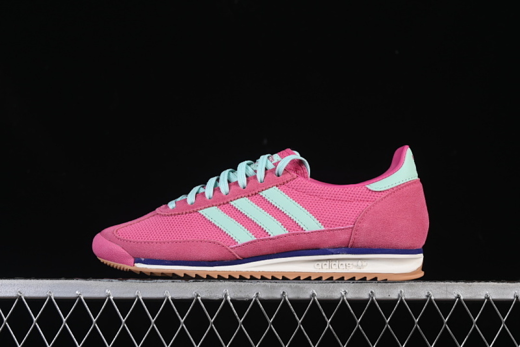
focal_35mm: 75
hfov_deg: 27.0
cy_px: 174
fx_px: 1083
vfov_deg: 18.2
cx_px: 260
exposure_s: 1/80
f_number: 8
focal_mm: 50
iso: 160
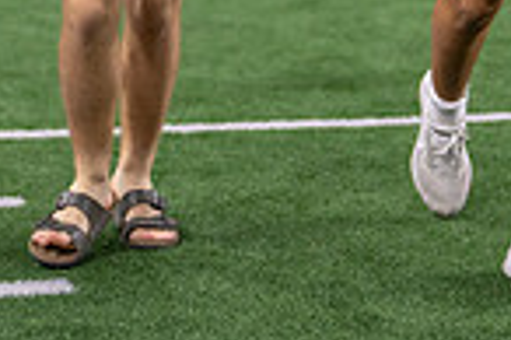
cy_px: -269
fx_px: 3460
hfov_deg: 8.4
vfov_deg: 5.5
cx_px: 184
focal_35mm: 244
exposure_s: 1/1000
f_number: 1.2
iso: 500
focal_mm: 50
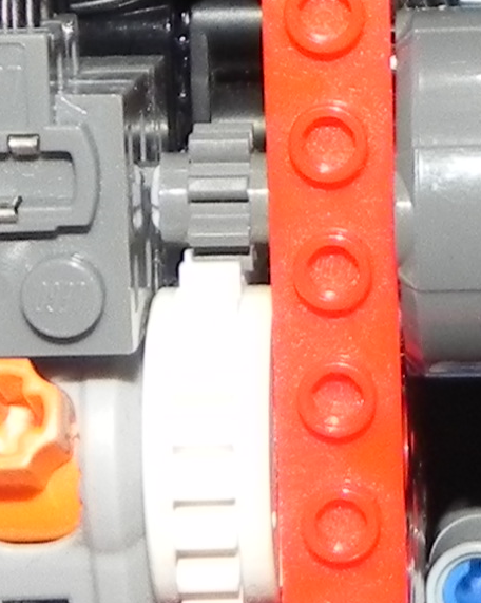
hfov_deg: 8.4
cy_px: 175
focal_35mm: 181
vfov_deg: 10.7
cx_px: 654
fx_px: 3224
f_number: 2.8
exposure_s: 1/30
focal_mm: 5.2
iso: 200
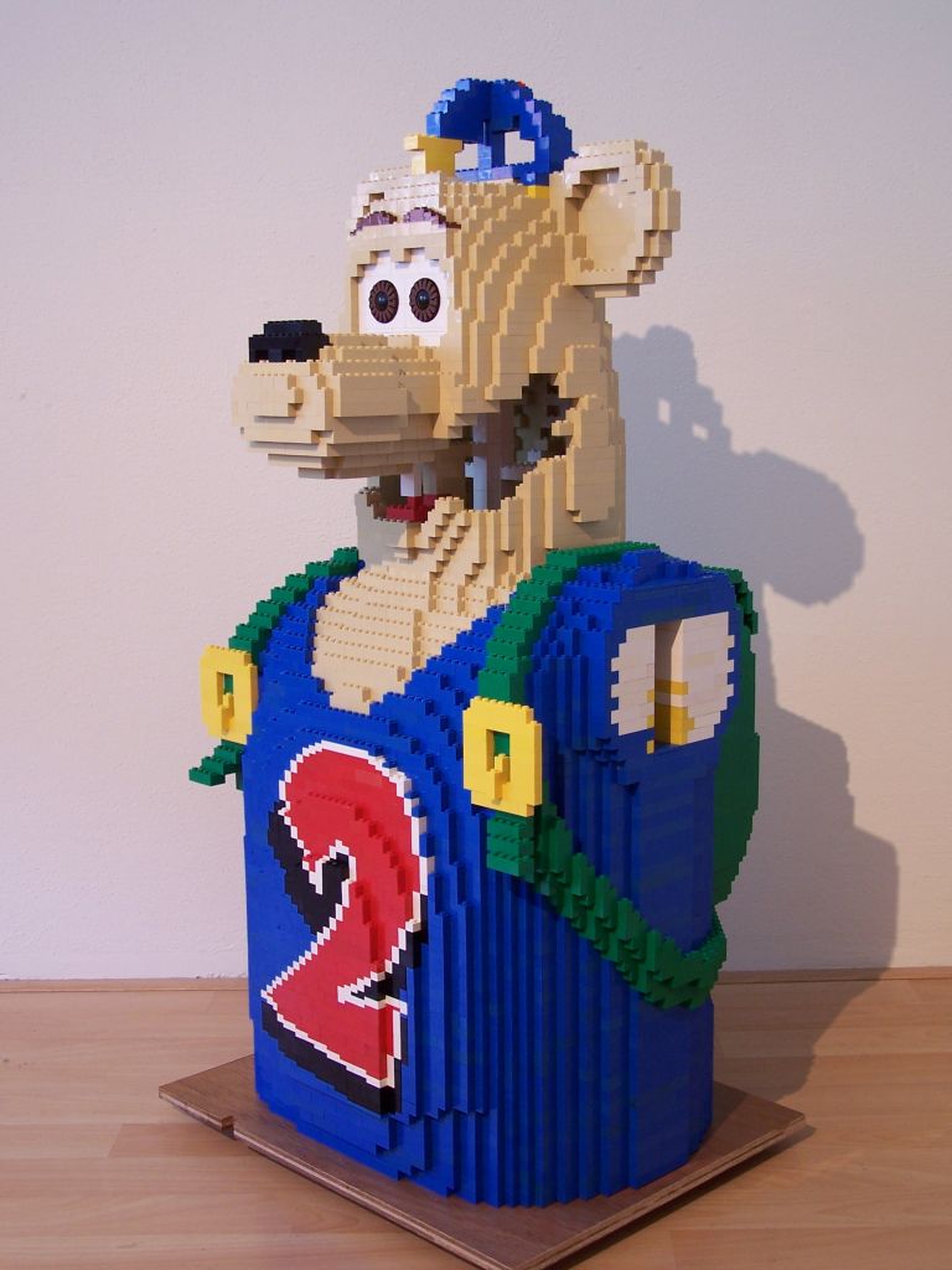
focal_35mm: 48
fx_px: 1760
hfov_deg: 30.3
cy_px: 635
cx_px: 476
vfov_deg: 39.7
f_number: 3
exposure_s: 1/2
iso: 80
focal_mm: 8
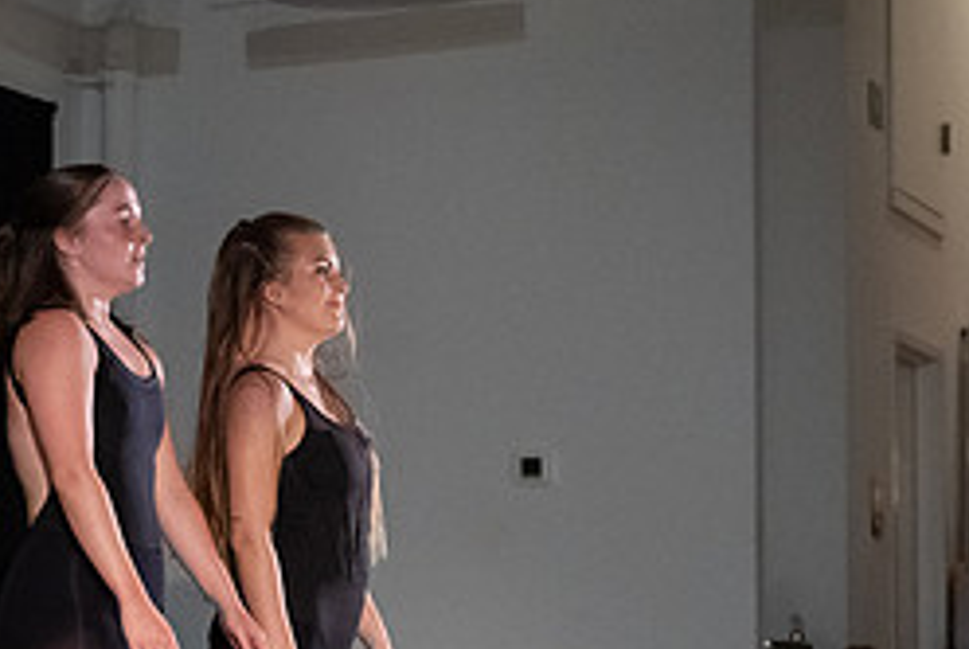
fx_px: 3638
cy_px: 397
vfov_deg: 10.2
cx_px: -237
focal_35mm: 135
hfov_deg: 14.6
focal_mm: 52
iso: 6400
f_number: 4
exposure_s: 1/400
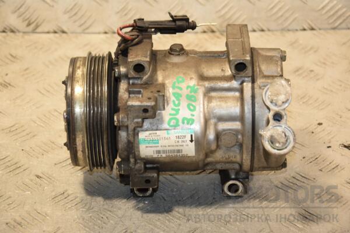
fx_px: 1094
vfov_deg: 12.2
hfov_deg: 18.2
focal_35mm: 112
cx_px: 175
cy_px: 116
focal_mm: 75
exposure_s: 1/160
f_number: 5.3
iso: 800
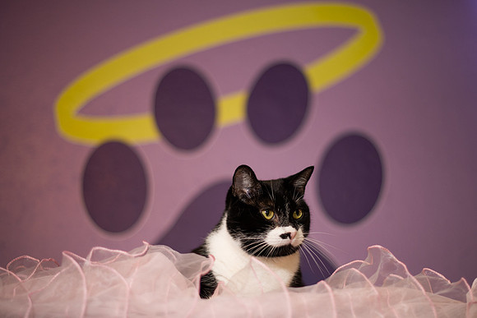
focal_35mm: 60
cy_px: 168
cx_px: 269
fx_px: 800
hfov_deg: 33.2
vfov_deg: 22.5
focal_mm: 50
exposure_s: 1/250
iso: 280
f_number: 1.4
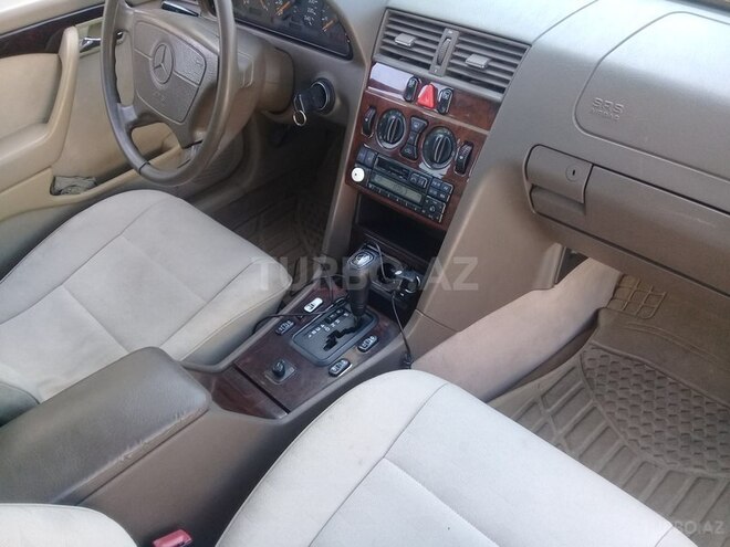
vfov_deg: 45.4
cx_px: 365
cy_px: 274
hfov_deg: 58.4
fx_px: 654
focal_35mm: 31
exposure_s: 1/50
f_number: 2.2
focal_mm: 3.3
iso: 64
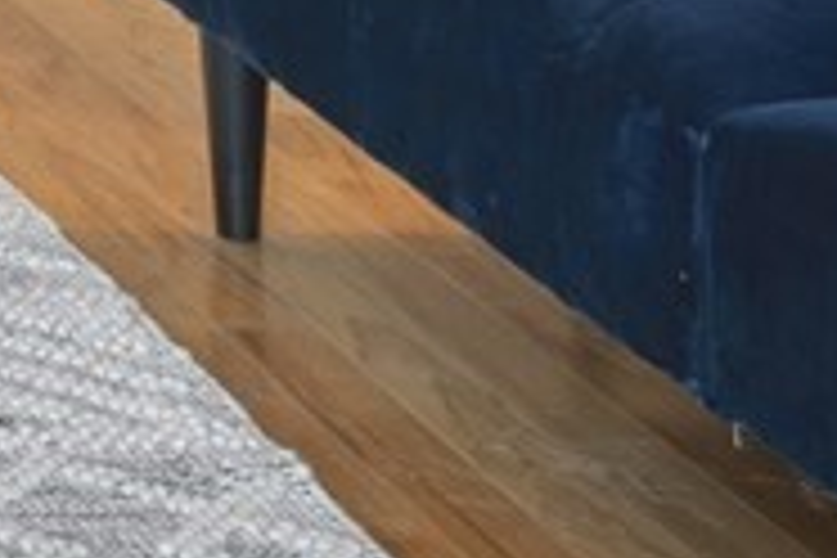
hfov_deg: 11.3
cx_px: -1210
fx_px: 3464
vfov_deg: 8.3
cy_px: -893
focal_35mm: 149
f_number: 8
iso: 250
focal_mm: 27
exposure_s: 1/1.25
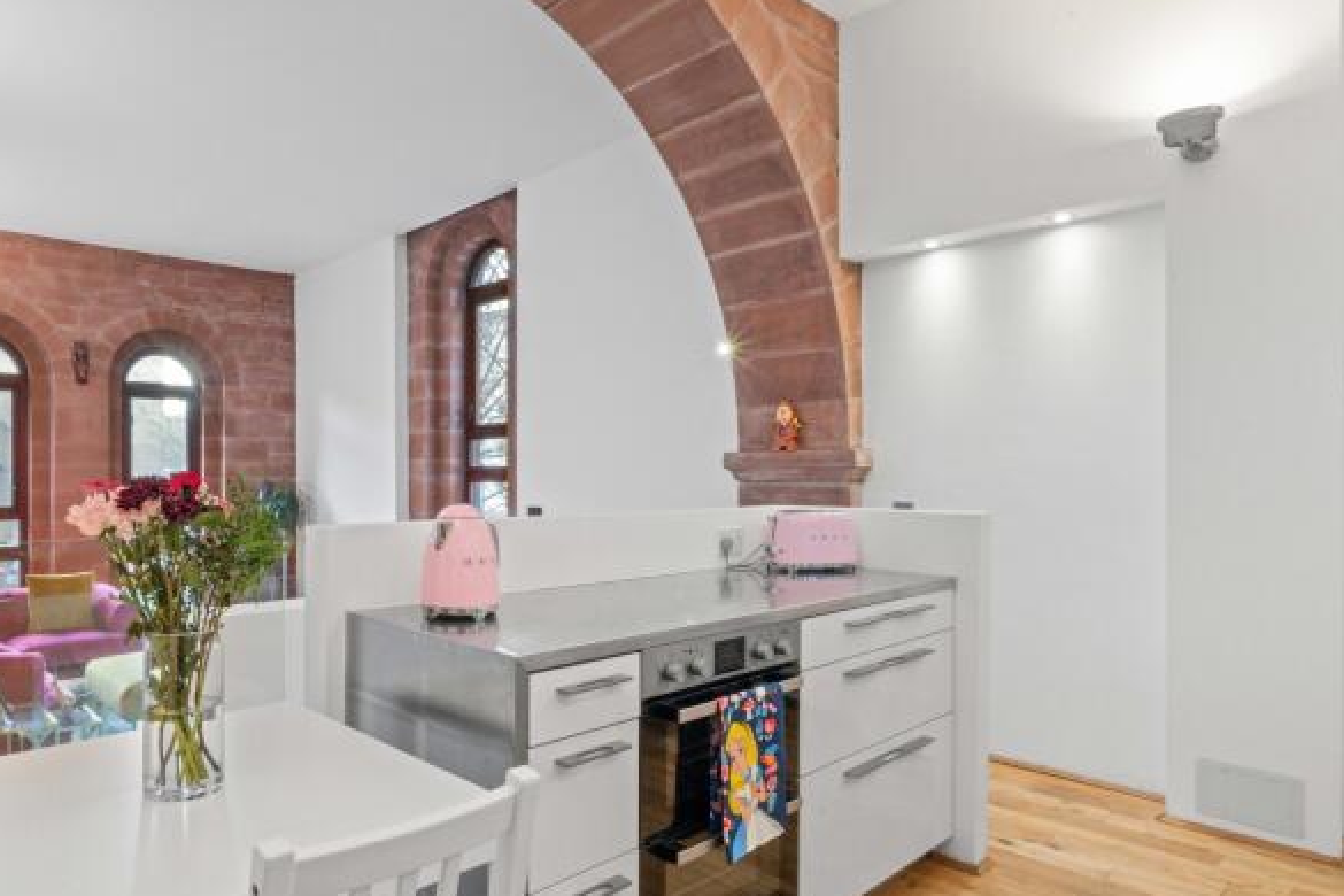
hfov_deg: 79.7
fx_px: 784
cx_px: 503
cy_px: 484
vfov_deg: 59.4
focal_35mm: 21
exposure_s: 1/1.25
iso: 800
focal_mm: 12
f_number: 22
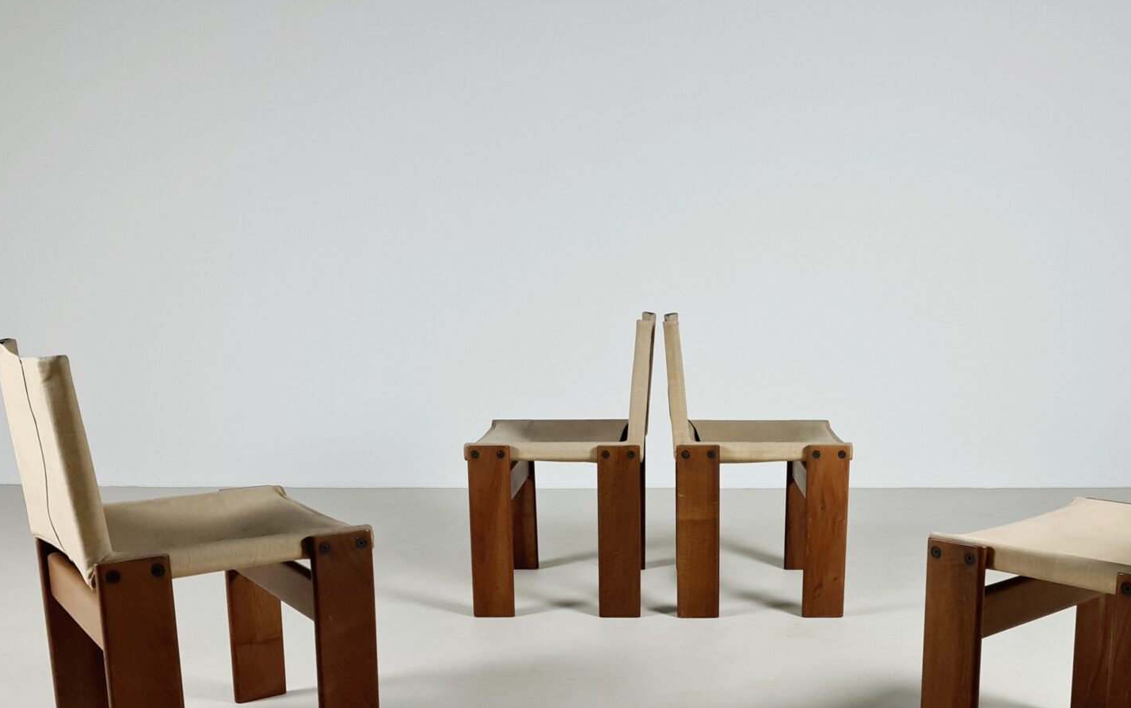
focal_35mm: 38
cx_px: 654
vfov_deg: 32.8
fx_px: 1171
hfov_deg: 51.3
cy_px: 550
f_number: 1.8
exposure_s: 1/100
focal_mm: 7
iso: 320
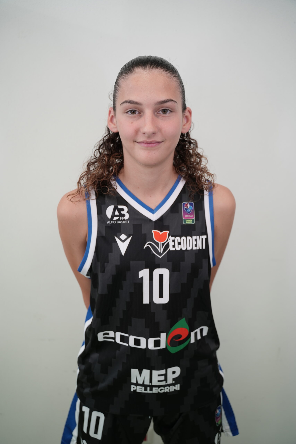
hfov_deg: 45.0
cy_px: 222
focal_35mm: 29
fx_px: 358
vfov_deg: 63.7
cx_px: 148
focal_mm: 29
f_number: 2.8
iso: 200
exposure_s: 1/125
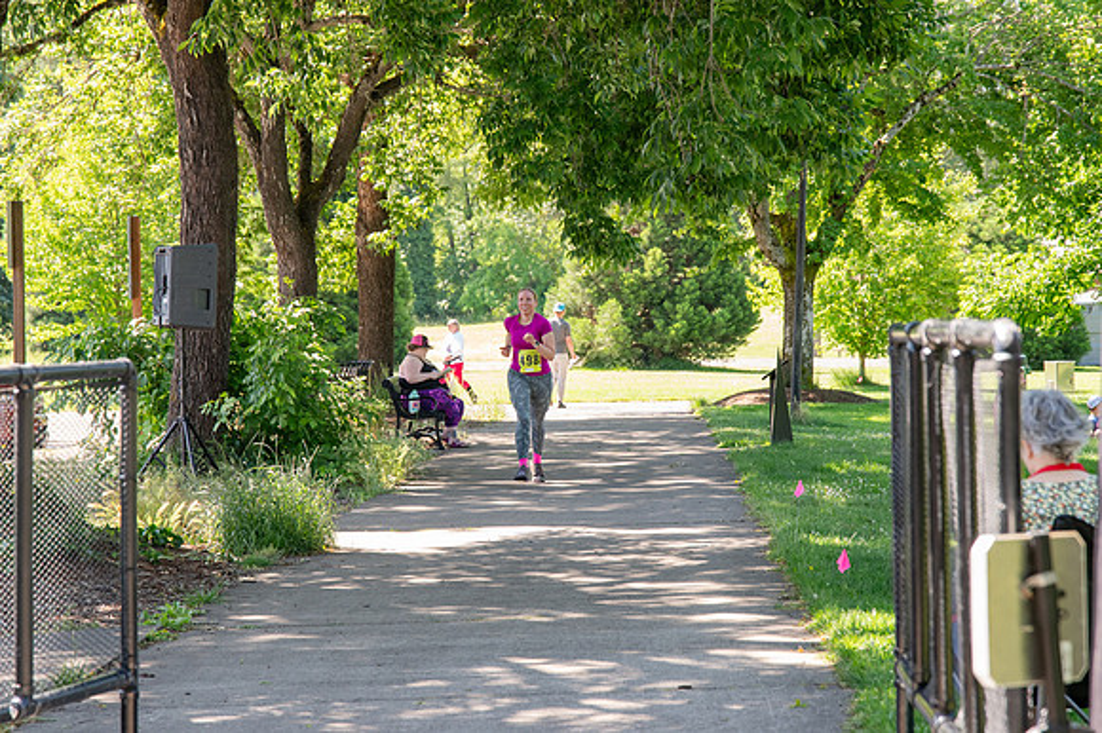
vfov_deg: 13.0
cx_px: 551
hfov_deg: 19.5
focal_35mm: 105
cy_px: 366
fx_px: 3212
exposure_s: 1/400
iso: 500
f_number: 4
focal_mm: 70
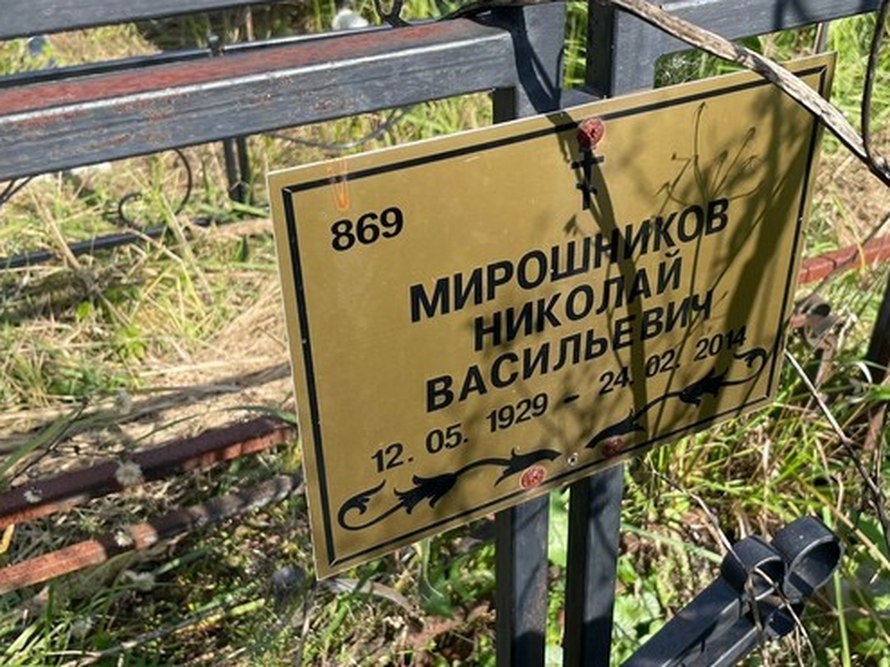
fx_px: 1080
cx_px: 568
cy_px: 320
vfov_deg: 34.3
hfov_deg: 44.4
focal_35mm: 42
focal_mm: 4.2
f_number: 1.6
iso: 32
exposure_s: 1/1247
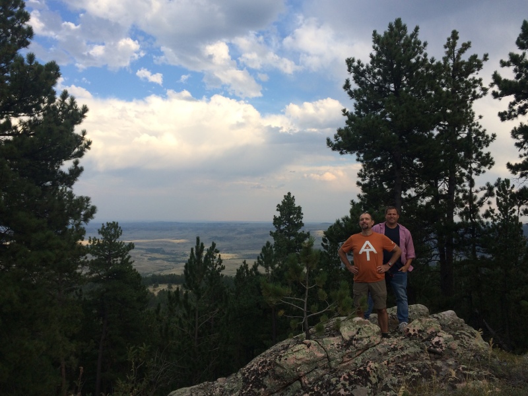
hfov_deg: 61.7
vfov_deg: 48.2
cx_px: 264
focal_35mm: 29
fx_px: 442
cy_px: 198
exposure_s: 1/1208
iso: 32
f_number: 2.2
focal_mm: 4.15
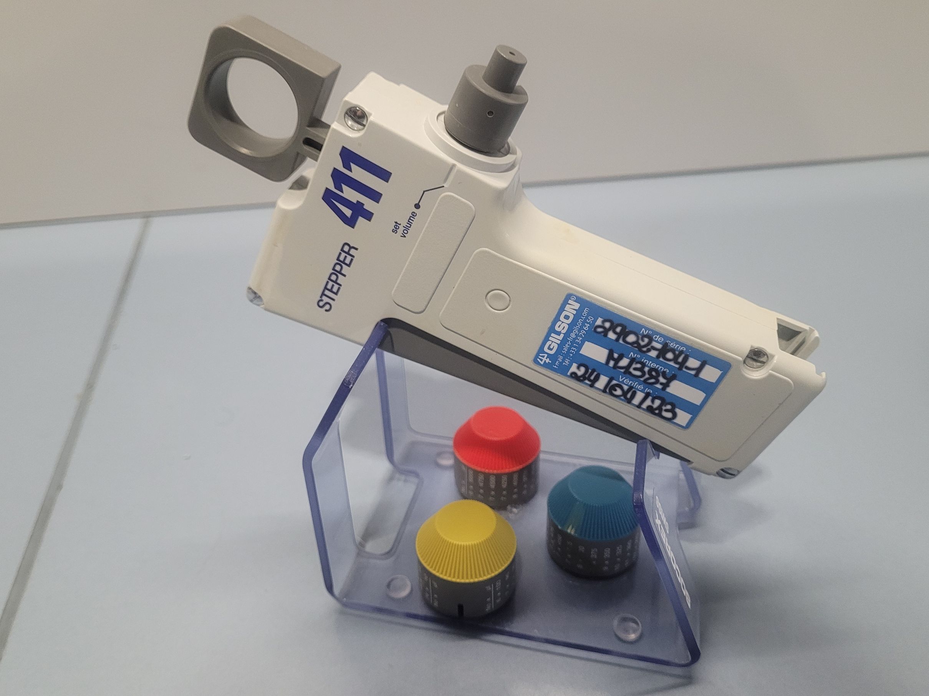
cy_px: 348
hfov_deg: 67.3
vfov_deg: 53.1
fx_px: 698
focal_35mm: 26
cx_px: 464
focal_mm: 5.4
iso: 320
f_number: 1.8
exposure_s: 1/100
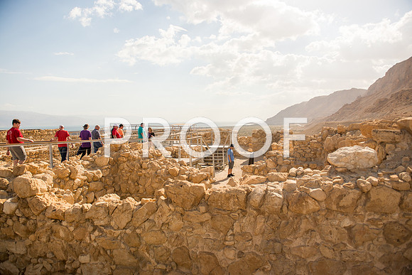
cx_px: 206
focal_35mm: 24
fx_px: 275
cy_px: 138
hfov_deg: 73.7
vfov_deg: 53.2
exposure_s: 1/4000
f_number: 2.8
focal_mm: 24
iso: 200
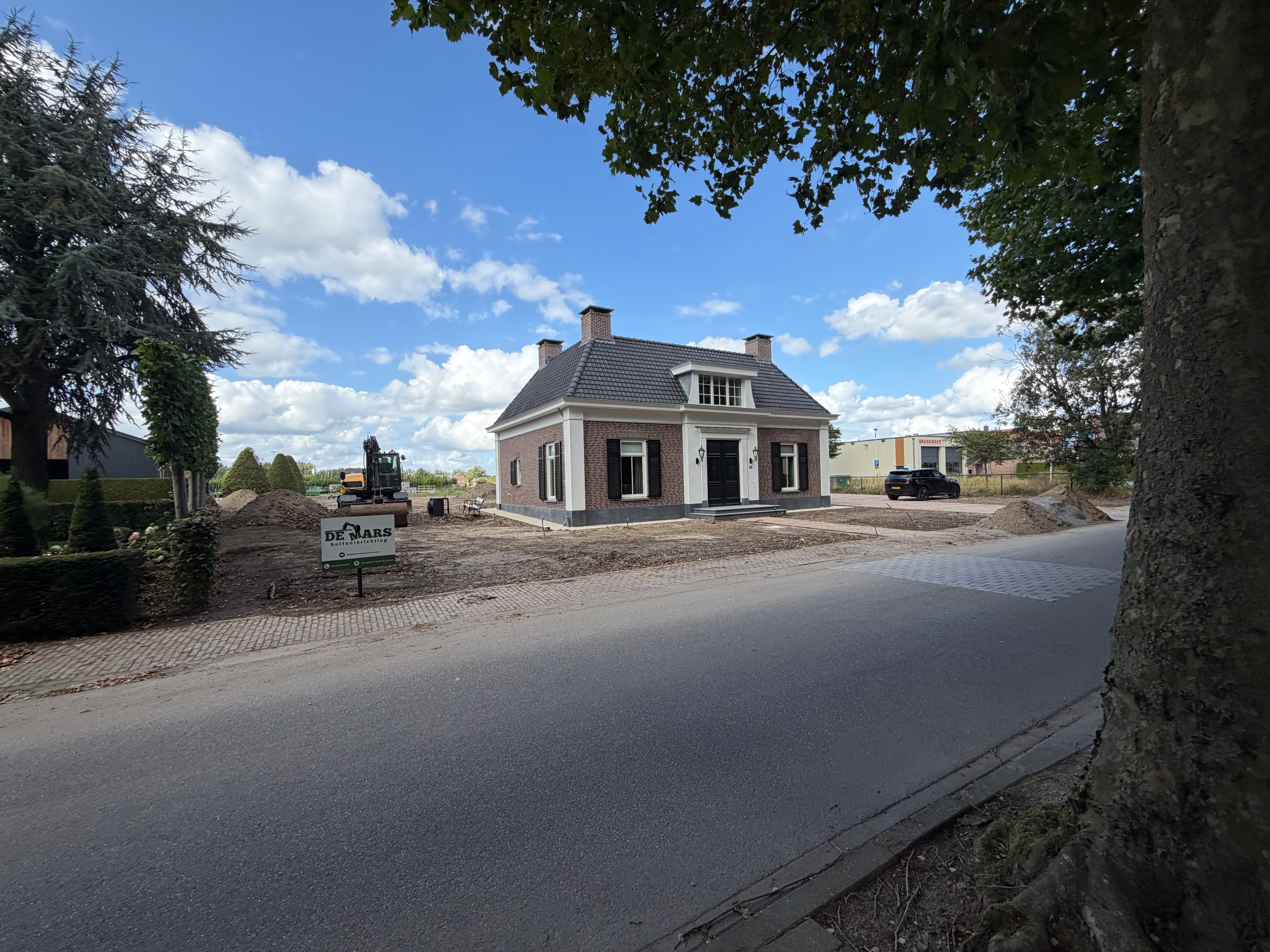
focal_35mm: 14
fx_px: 514
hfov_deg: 102.1
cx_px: 635
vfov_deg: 85.7
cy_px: 476
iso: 32
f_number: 2.2
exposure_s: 1/770
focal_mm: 2.22
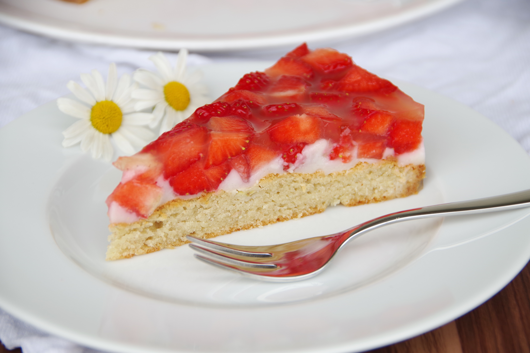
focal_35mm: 102
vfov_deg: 13.4
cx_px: 265
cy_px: 176
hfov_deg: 20.0
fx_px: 1502
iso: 100
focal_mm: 68
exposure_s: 1/15
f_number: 5.6
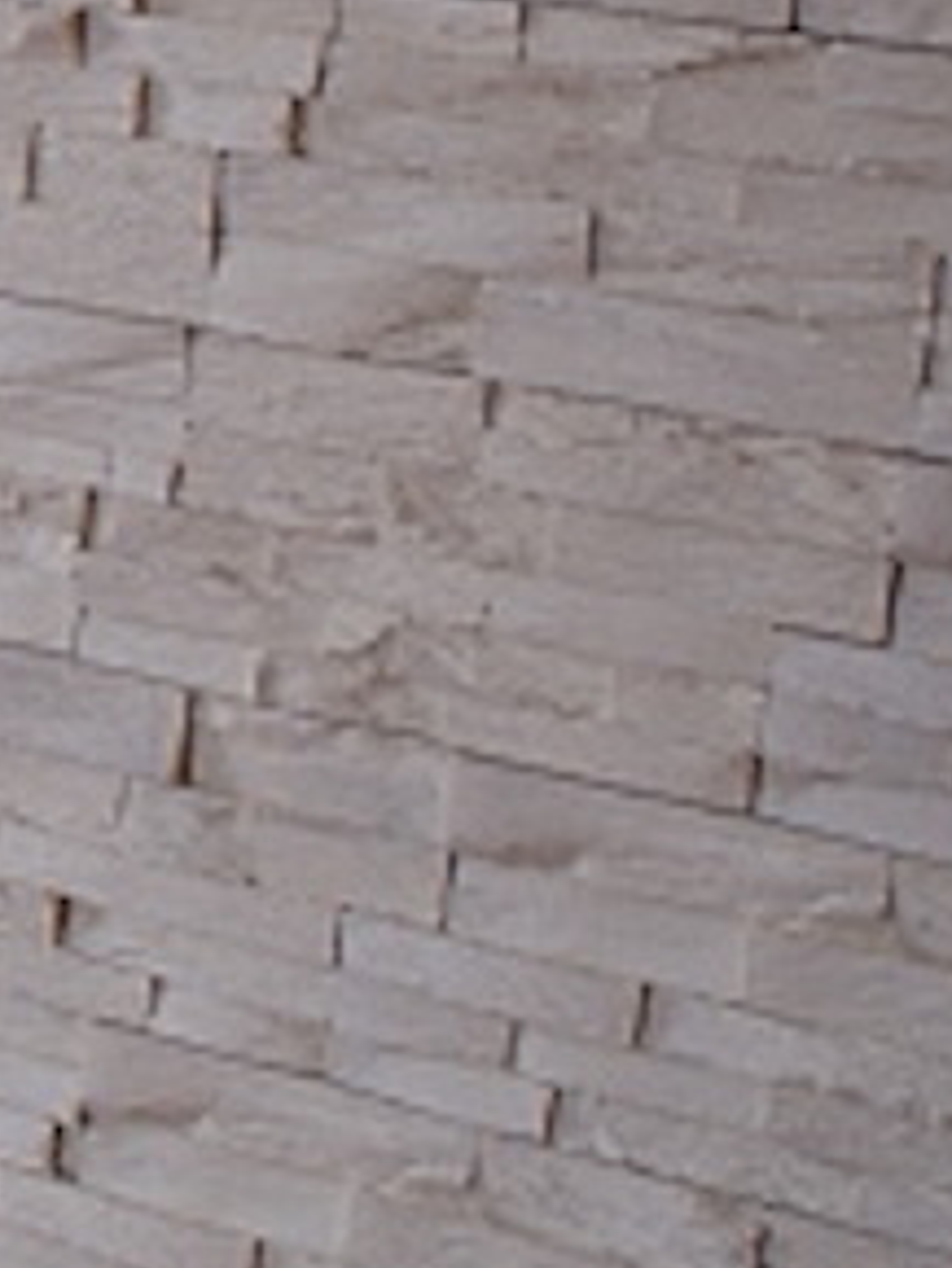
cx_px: -1132
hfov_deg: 10.9
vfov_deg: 16.1
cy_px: 44
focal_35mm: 120
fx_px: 4397
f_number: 4
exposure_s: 1/30
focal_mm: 20
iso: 250
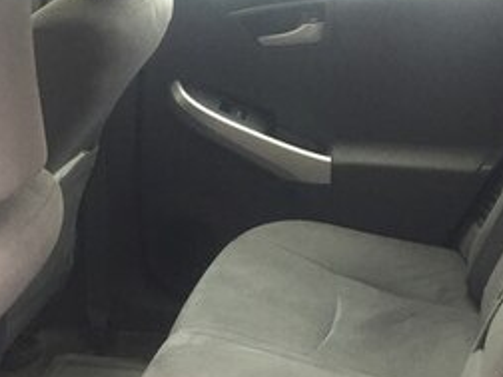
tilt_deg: -29.9
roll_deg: +1.0
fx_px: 1104
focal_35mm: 76
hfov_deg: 25.6
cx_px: 226
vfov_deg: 18.5
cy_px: 432
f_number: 2.2
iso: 64
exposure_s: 1/33
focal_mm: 4.15
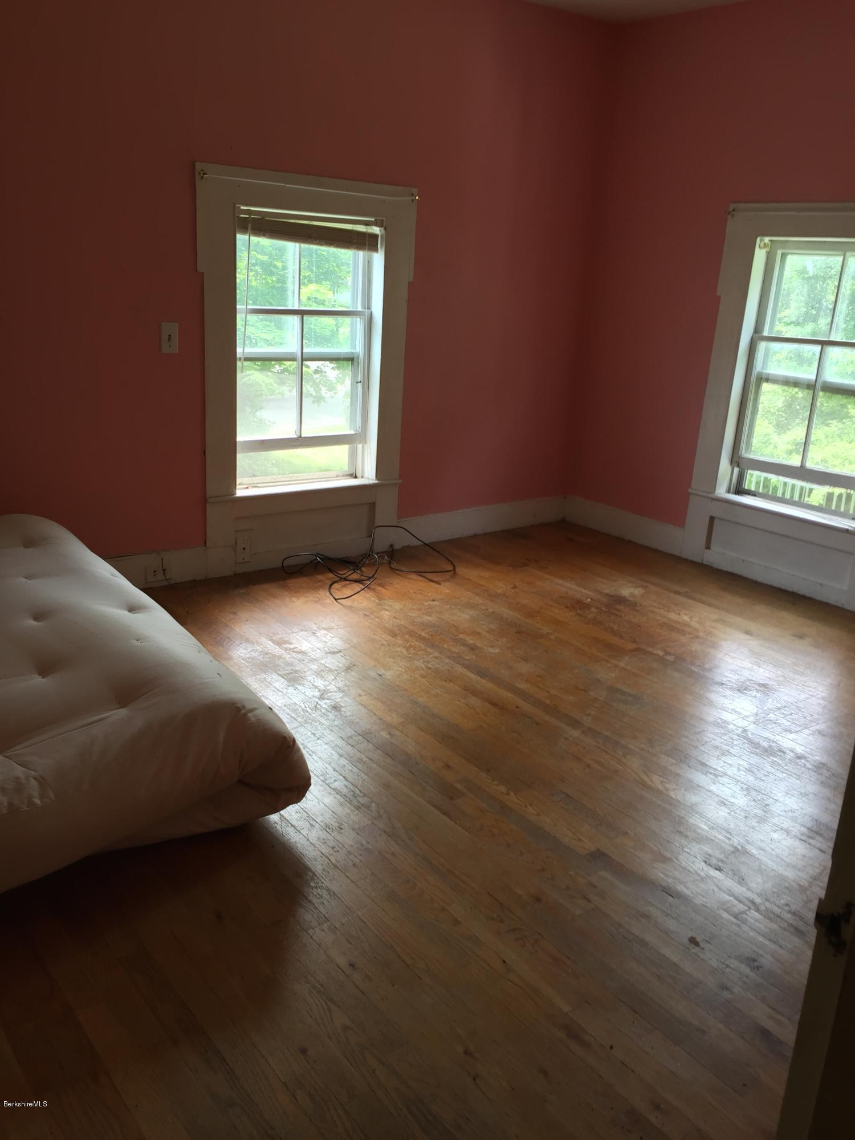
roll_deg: -3.3
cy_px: 570
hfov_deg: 48.2
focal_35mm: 29
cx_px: 428
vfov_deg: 61.7
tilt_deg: -16.9
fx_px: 955
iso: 32
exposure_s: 1/40
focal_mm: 4.15
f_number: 2.2
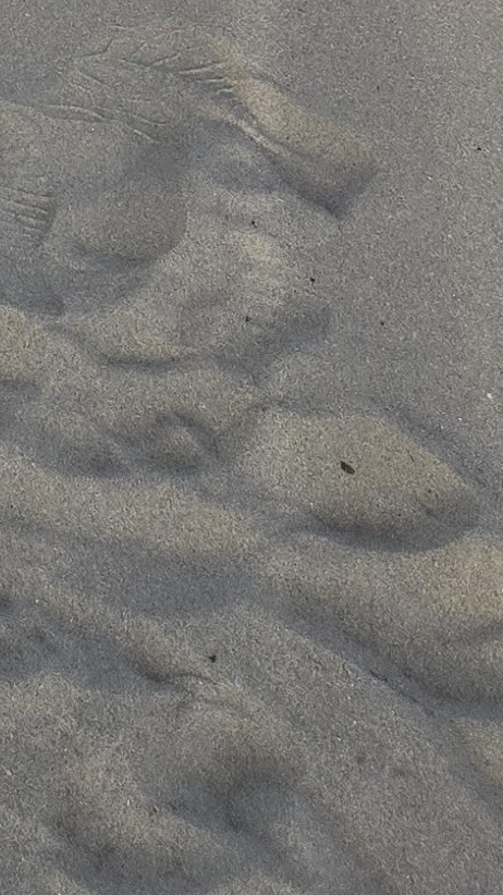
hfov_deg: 8.9
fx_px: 2895
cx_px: -743
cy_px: -1010
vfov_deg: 14.1
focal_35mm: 122
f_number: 1.8
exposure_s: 1/1690
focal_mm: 5.4
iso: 80
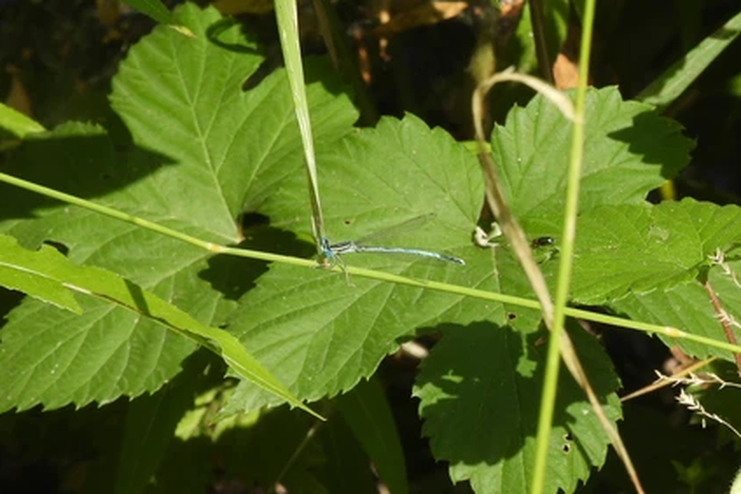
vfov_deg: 2.7
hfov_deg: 4.1
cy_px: 215
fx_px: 10336
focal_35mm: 502
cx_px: 372
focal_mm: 57.1
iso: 100
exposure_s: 1/320
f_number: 6.3
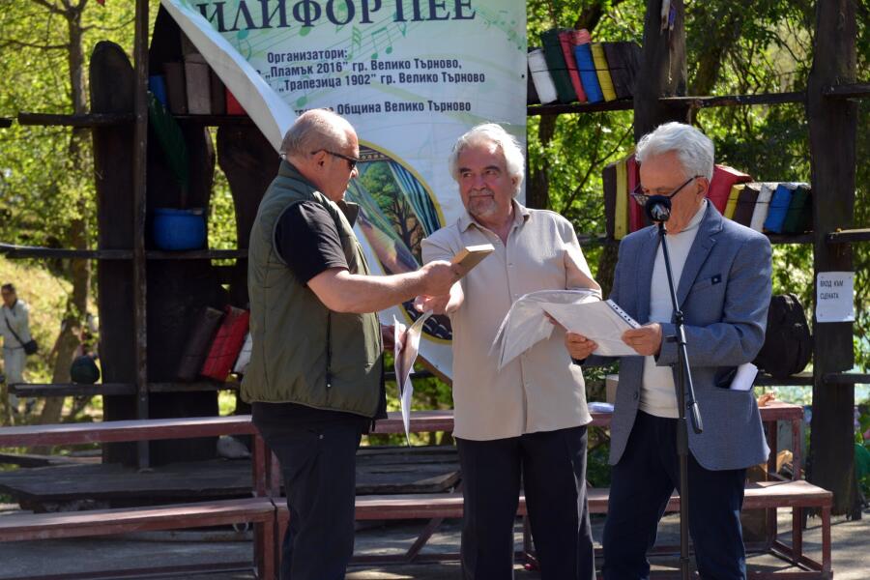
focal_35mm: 105
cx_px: 435
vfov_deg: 13.0
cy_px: 290
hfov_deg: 19.5
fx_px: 2537
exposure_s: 1/100
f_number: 5
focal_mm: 105
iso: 200
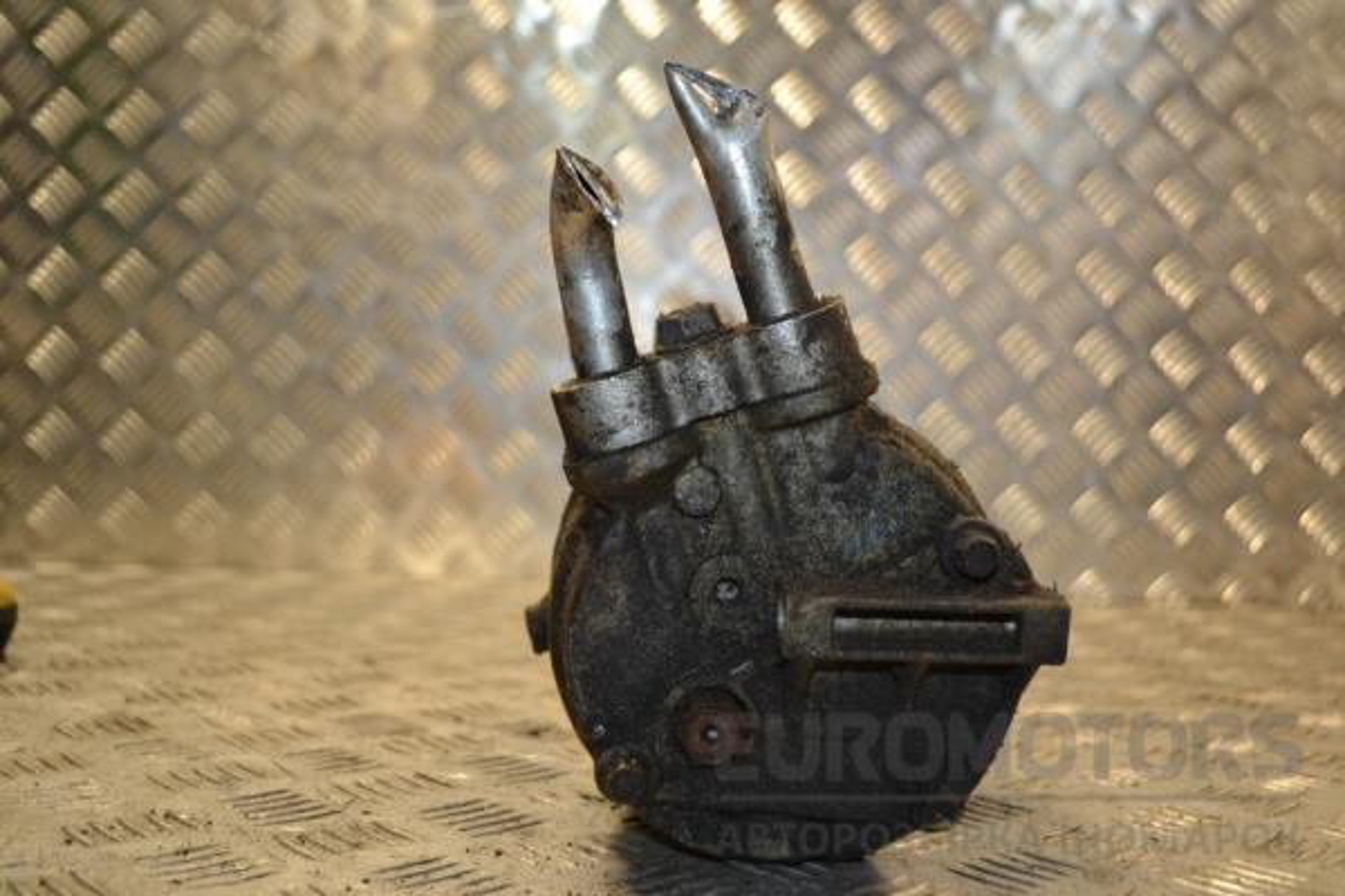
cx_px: 672
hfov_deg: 53.1
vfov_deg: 36.9
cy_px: 448
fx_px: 1345
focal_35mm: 36
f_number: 4
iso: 320
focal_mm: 24
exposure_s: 1/100
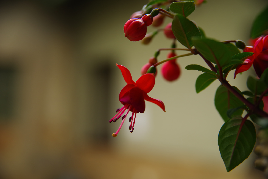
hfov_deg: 31.9
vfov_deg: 21.6
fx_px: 469
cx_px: 134
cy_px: 90
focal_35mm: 63
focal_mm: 63
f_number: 3.5
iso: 400
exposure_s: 1/30
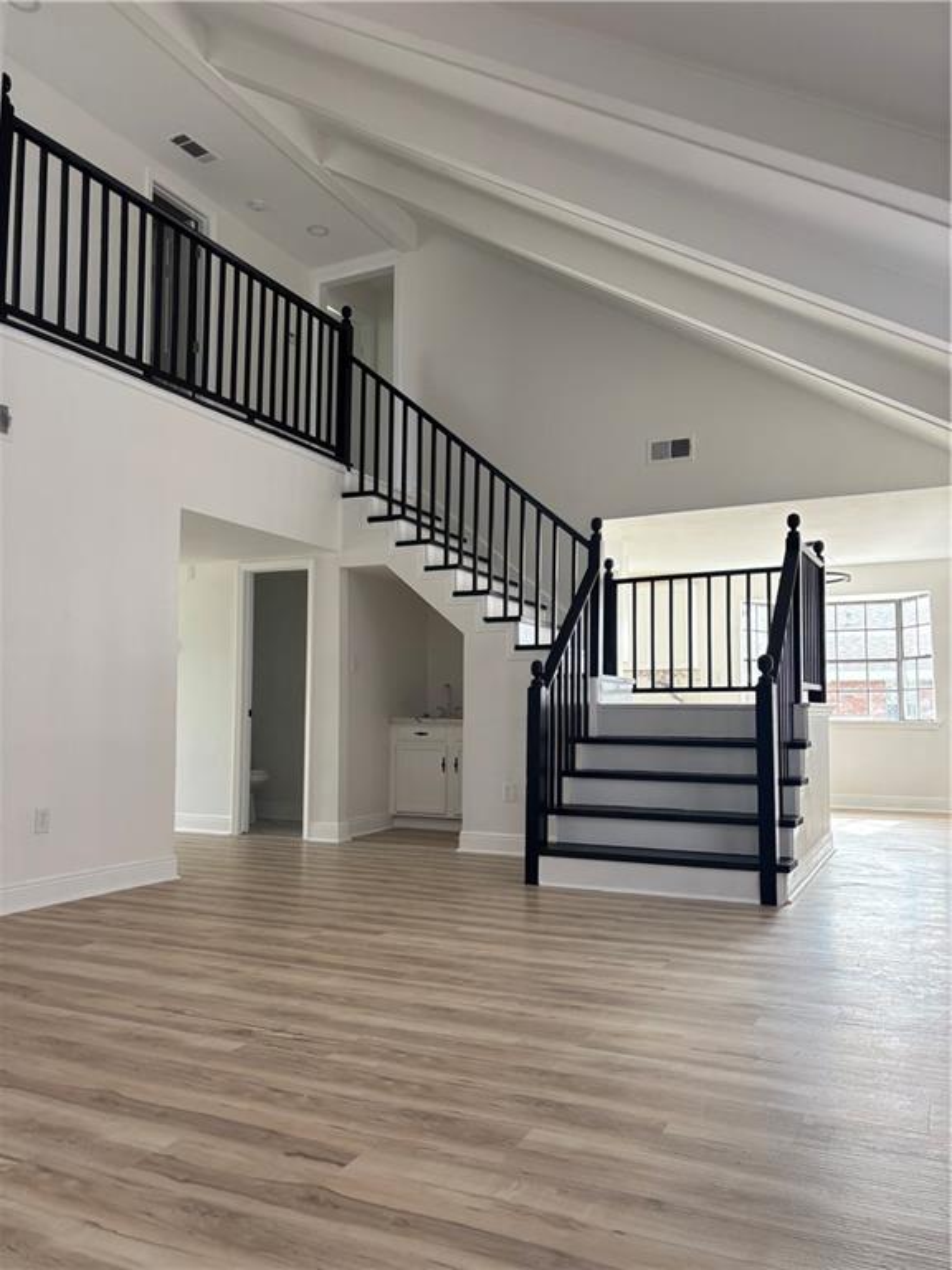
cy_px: 635
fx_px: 953
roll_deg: -0.5
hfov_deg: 53.1
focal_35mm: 26
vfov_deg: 67.3
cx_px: 476
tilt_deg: +4.1
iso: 100
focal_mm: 5.96
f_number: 1.6
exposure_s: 1/121
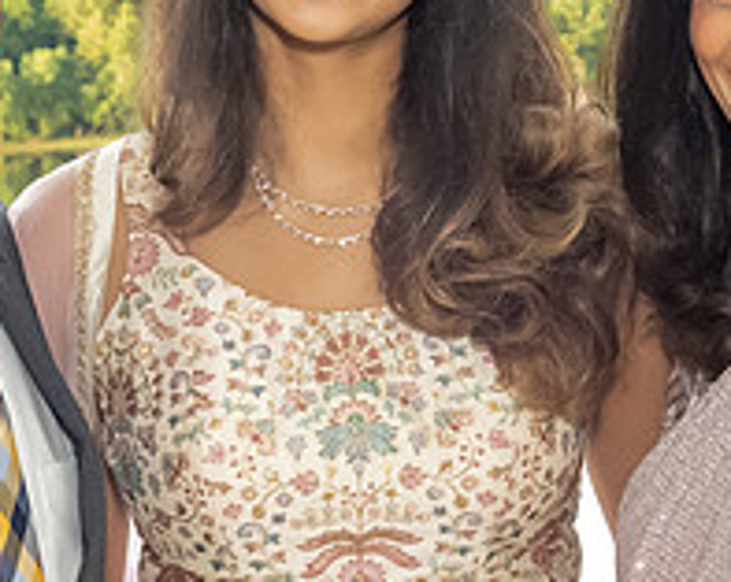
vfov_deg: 9.8
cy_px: 315
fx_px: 3413
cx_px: 357
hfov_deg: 12.2
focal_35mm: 158
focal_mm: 32
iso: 6400
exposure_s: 1/250
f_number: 8
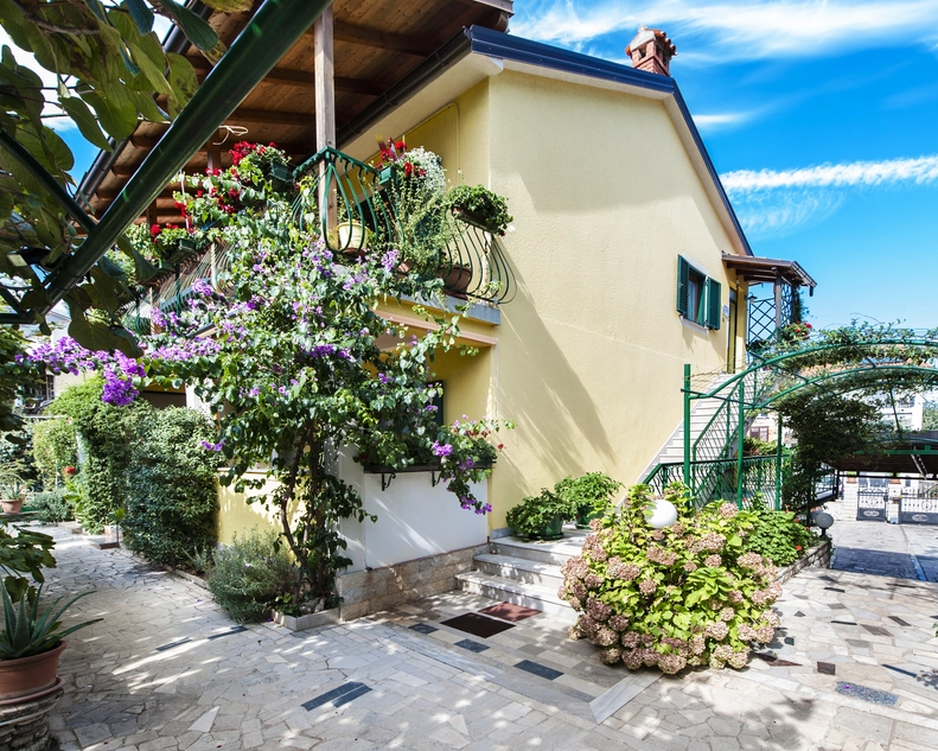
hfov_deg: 89.4
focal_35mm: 17
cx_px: 509
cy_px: 373
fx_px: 472
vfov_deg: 77.0
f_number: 5.6
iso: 200
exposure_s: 1/125
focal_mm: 14
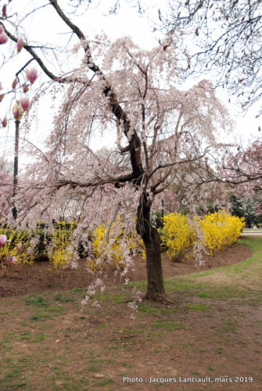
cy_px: 196
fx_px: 359
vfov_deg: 57.2
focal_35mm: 33
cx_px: 131
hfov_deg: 40.1
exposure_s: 1/125
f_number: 5.6
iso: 100
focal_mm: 22
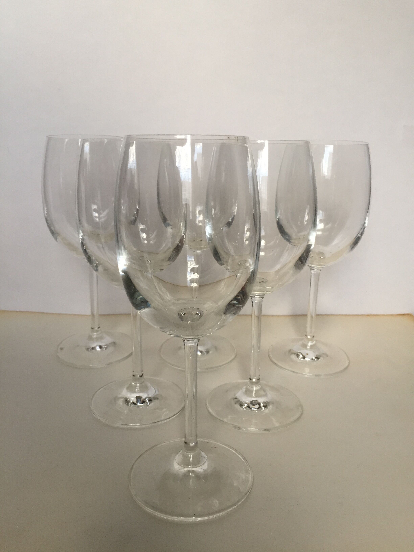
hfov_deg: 48.2
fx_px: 462
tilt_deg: -12.5
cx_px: 207
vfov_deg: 61.7
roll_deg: -0.4
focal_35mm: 29
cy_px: 276
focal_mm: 4.15
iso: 32
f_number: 2.2
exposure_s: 1/40
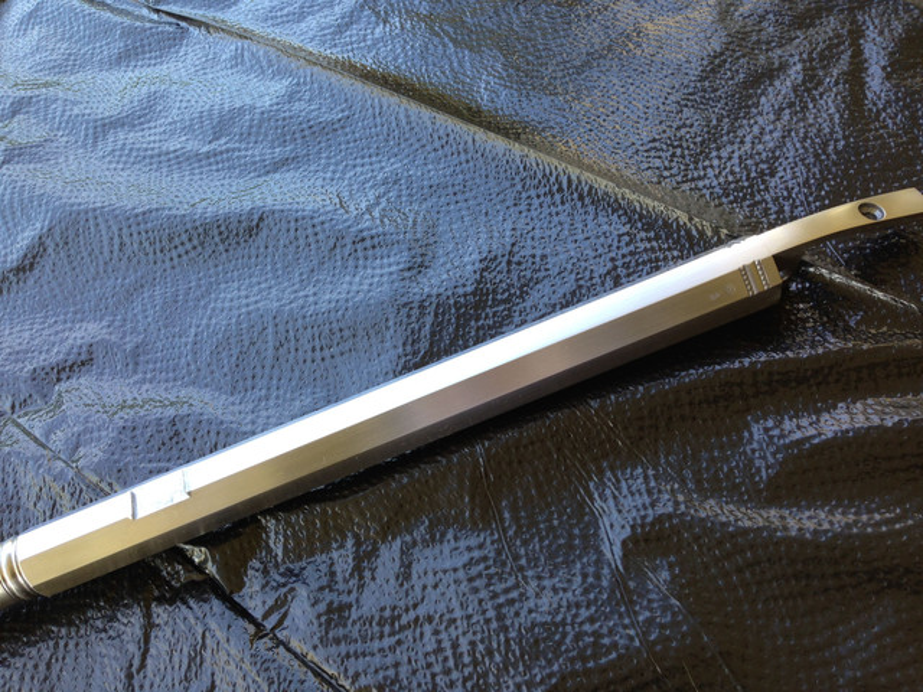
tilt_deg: -55.7
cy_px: 346
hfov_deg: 55.4
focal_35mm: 33
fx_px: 880
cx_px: 462
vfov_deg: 42.9
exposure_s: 1/60
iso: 50
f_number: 2.4
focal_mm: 4.12
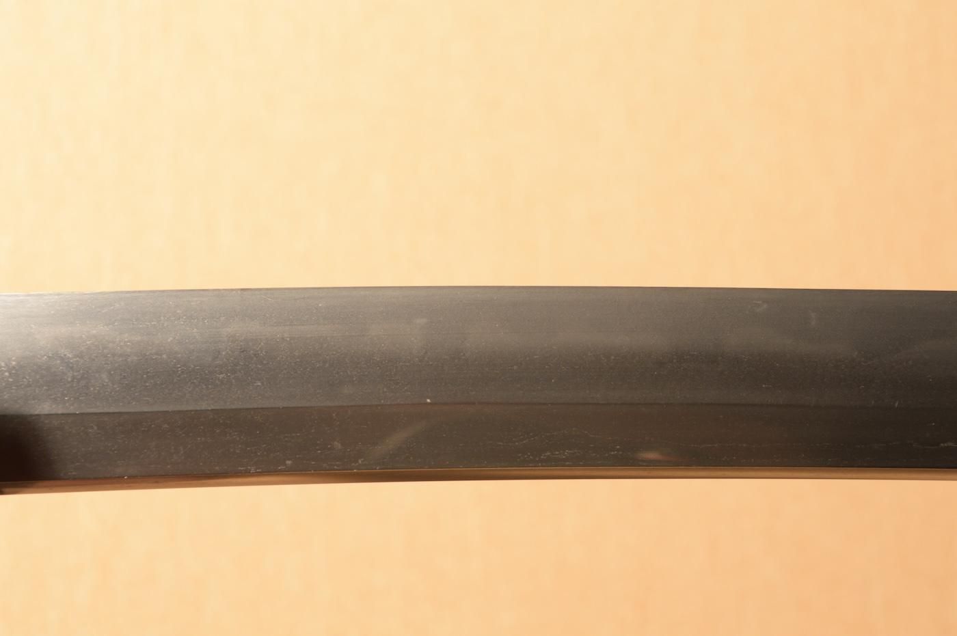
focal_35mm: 105
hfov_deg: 19.5
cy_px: 318
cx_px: 478
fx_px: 2789
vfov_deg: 13.0
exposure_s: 1/1.6
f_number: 11
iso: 400
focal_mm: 70
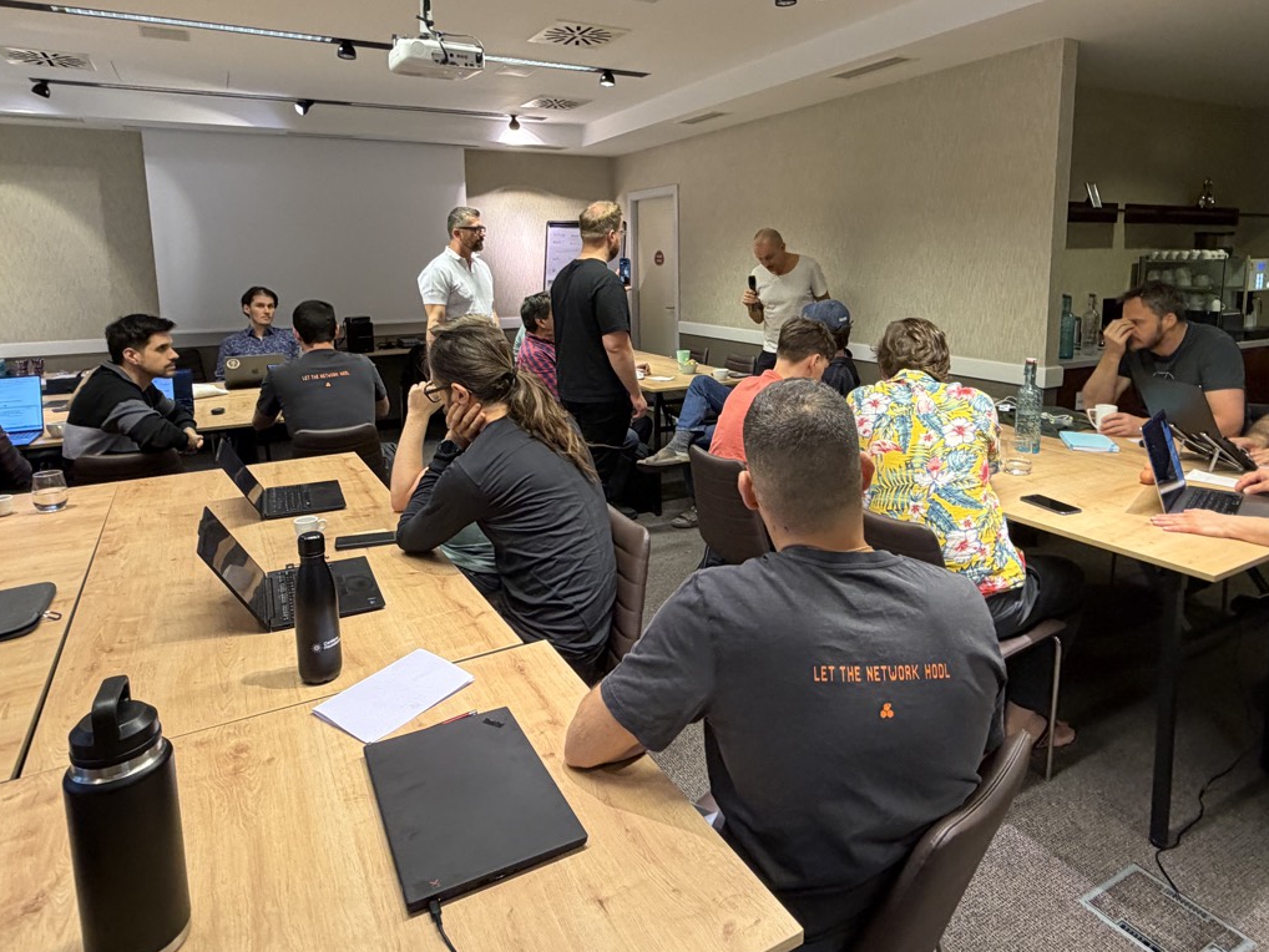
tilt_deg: -8.4
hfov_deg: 76.3
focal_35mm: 22
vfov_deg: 60.4
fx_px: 807
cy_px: 368
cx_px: 664
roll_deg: +0.8
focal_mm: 2.22
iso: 250
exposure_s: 1/50
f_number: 2.2
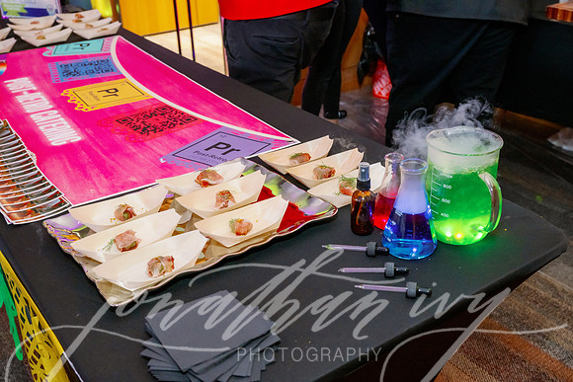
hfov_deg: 49.5
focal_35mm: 39
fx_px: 621
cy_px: 191
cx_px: 286
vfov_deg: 34.2
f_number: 6.3
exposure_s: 1/100
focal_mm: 39
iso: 2000
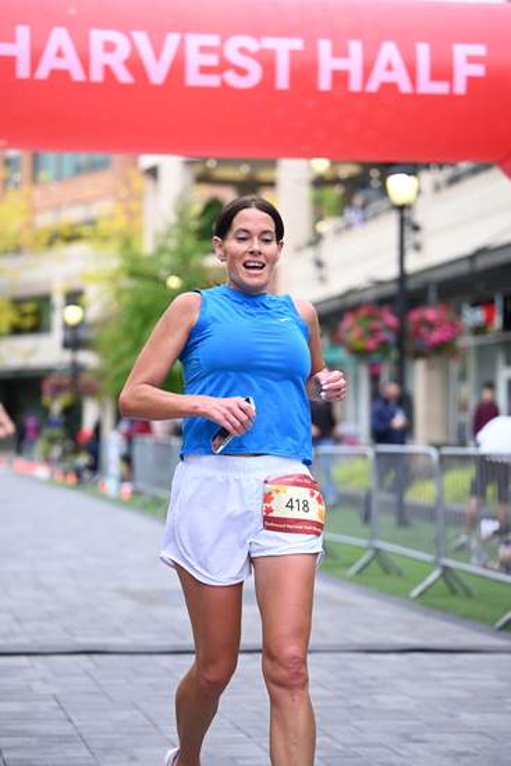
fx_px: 1872
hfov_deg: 15.5
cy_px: 383
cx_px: 256
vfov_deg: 23.1
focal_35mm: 88
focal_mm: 88
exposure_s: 1/1600
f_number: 2.8
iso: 1000
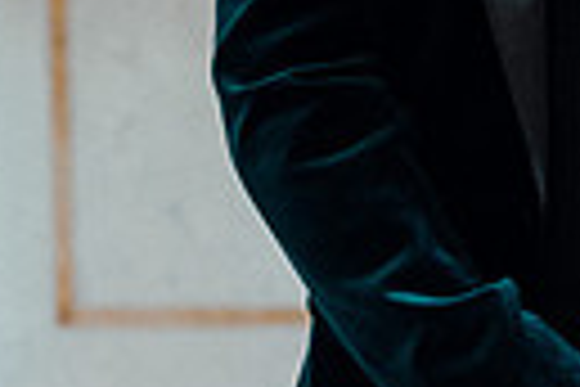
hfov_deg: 7.1
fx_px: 4624
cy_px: -187
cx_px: 877
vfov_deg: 4.8
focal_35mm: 287
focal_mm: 64
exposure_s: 1/200
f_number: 3.2
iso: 3200
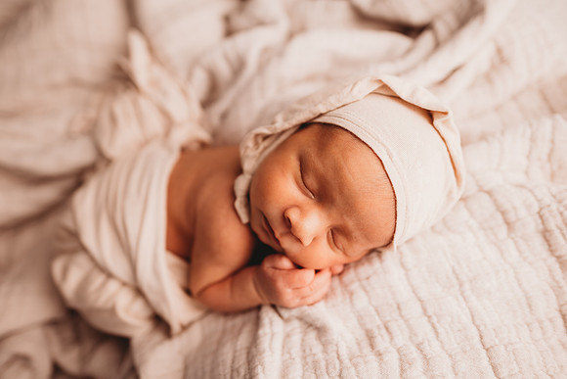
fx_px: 378
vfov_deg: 53.2
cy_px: 190
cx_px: 284
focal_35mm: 24
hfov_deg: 73.7
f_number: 2.5
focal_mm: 24
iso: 100
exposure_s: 1/160
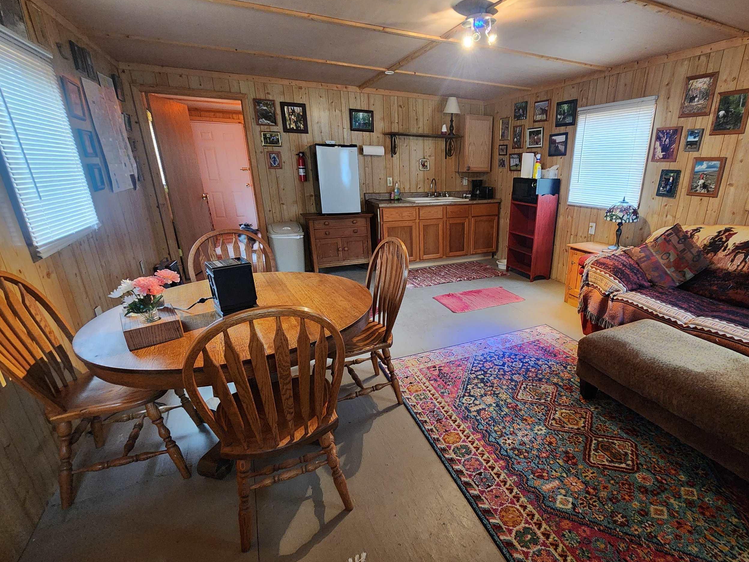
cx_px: 451
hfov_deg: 93.2
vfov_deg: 78.0
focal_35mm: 16
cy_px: 298
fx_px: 346
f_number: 2.2
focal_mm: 2.2
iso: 640
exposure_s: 1/30
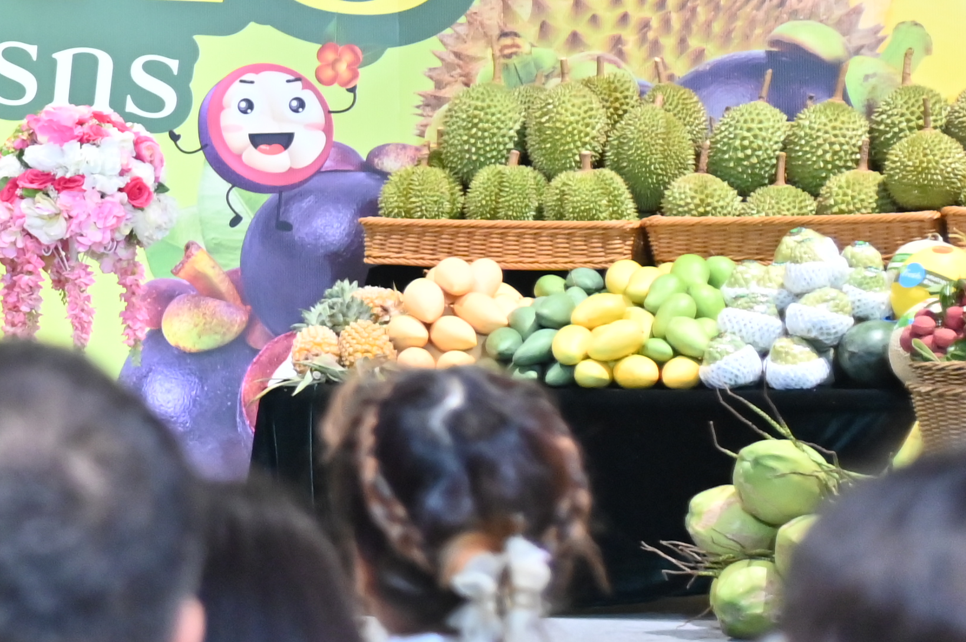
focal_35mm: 203
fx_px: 5443
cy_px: 139
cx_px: -609
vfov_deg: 6.7
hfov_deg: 9.8
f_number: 4
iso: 2000
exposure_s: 1/125
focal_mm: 55
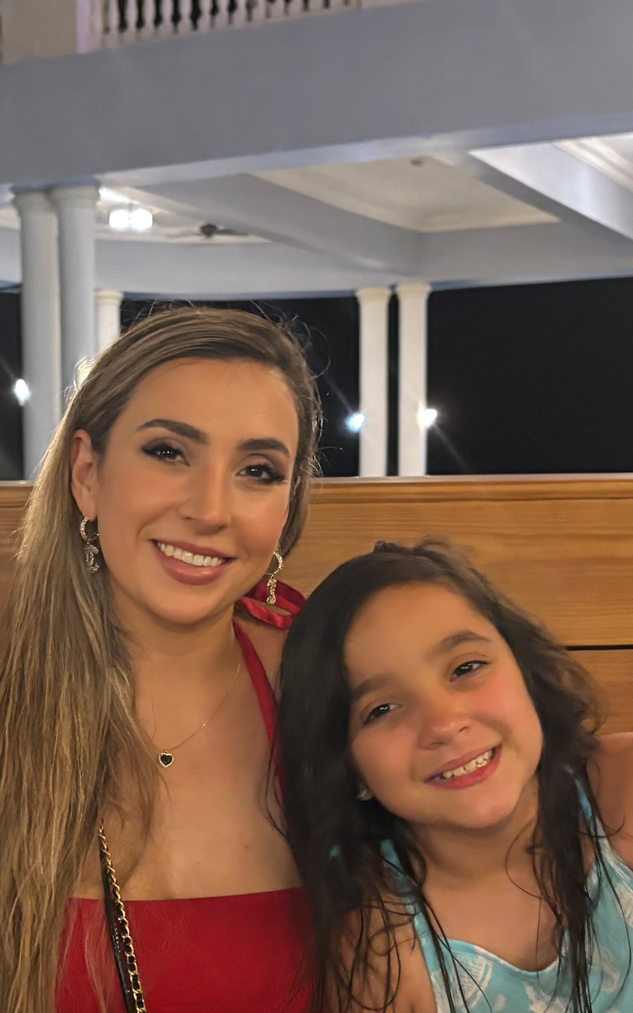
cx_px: 117
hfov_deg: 21.7
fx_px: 1628
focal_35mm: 59
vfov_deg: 34.4
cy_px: 628
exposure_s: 1/25
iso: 640
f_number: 1.6
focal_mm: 5.96
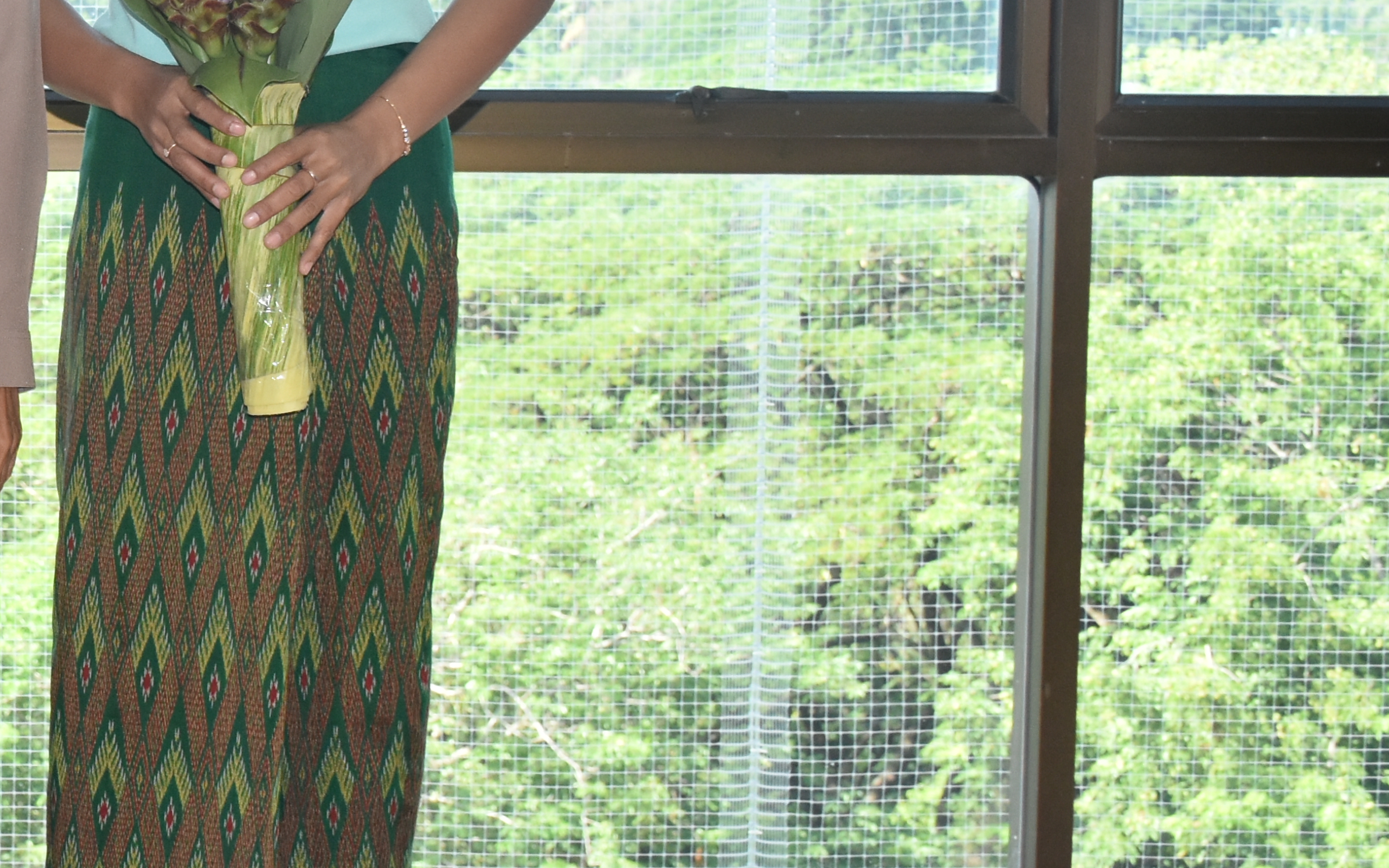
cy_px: 240
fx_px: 3786
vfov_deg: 13.1
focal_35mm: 100
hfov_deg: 19.6
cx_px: -259
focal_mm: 26
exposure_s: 1/125
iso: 800
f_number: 5.6
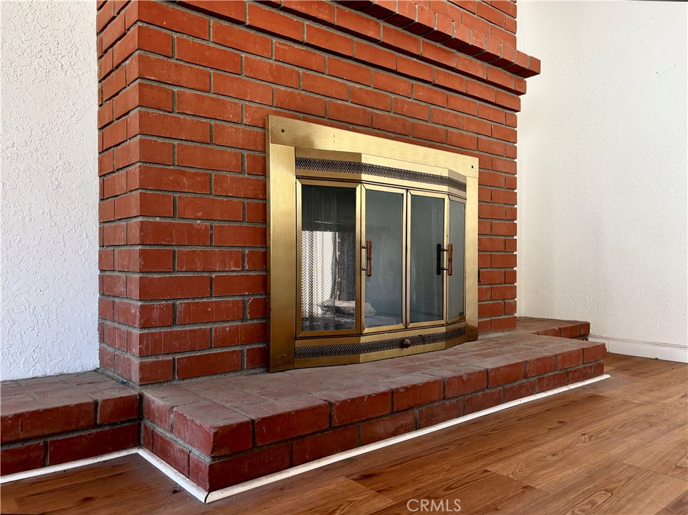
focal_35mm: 26
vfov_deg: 53.0
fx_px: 517
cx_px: 344
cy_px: 258
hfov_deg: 67.3
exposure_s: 1/77
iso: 125
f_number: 1.6
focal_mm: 5.96
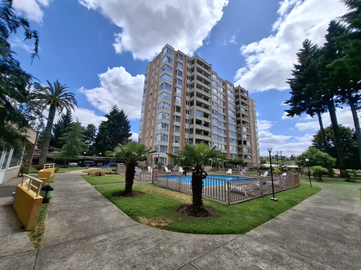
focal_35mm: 13
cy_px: 135
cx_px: 180
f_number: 2.2
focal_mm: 1.74
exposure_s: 1/2033
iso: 40
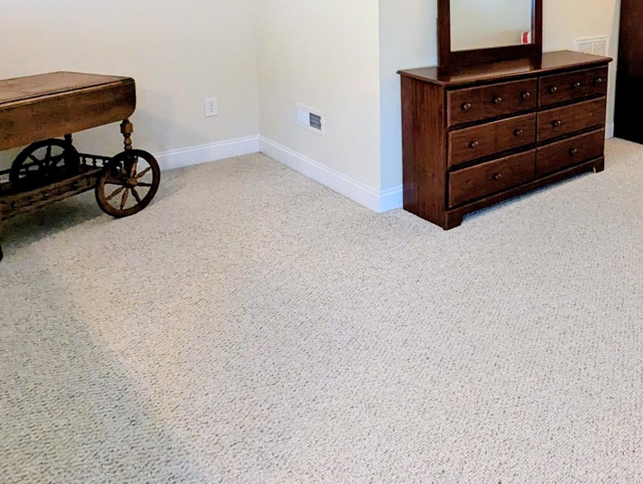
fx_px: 558
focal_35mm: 30
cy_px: 80
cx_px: 579
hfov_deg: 52.6
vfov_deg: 44.1
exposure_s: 1/40
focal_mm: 2.35
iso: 205
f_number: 2.2
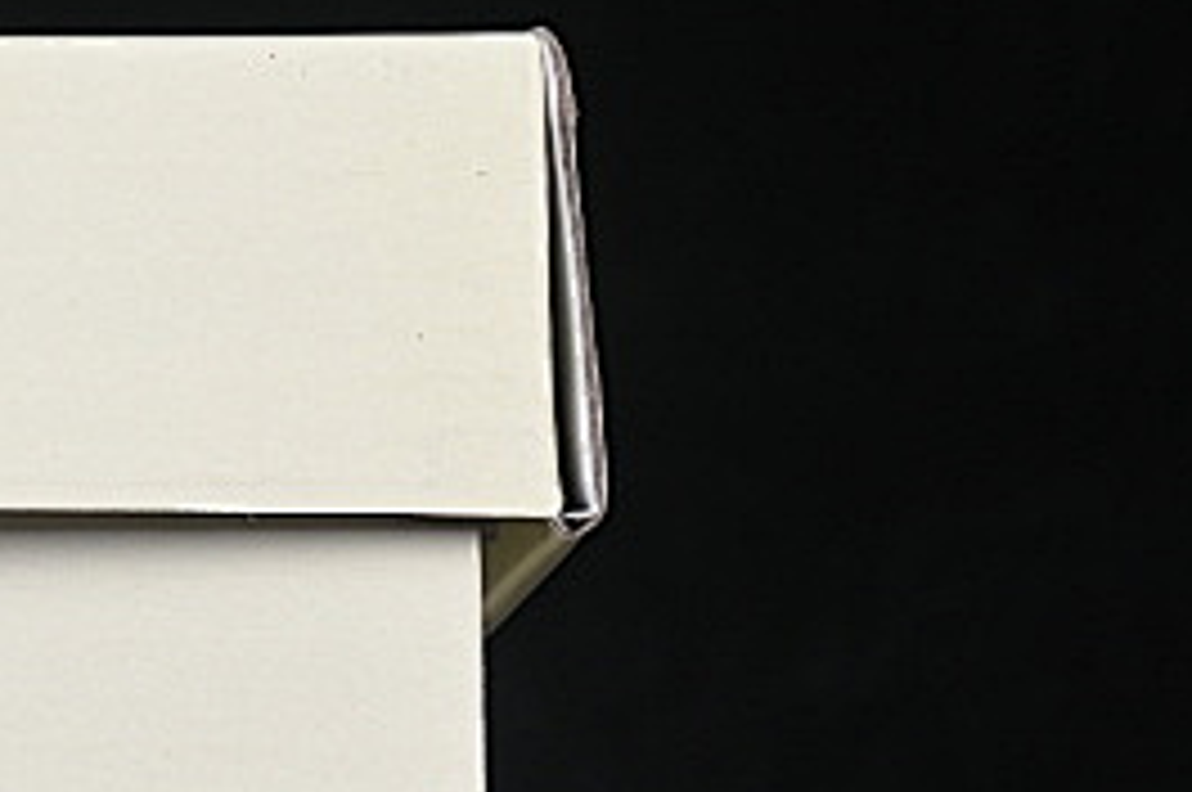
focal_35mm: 306
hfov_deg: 6.6
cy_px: 513
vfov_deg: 4.5
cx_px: -891
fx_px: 10119
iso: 160
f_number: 8
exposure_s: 1/60
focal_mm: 50
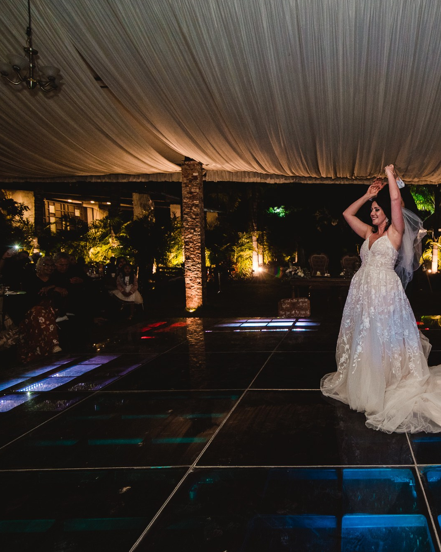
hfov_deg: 50.4
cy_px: 280
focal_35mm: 26
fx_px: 424
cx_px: 373
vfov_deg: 66.0
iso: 1250
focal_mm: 18
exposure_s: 1/125
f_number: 3.2
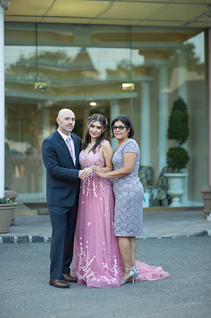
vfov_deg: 23.9
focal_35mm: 85
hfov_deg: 16.0
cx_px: 106
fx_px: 749
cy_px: 159
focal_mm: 85
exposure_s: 1/500
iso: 250
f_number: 2
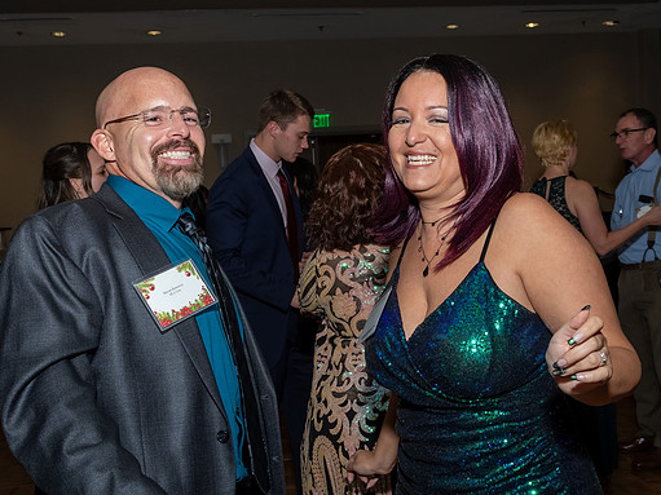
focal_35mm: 46
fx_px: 878
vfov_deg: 31.5
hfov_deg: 41.2
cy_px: 257
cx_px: 364
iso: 500
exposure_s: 1/250
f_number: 6.3
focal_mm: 23
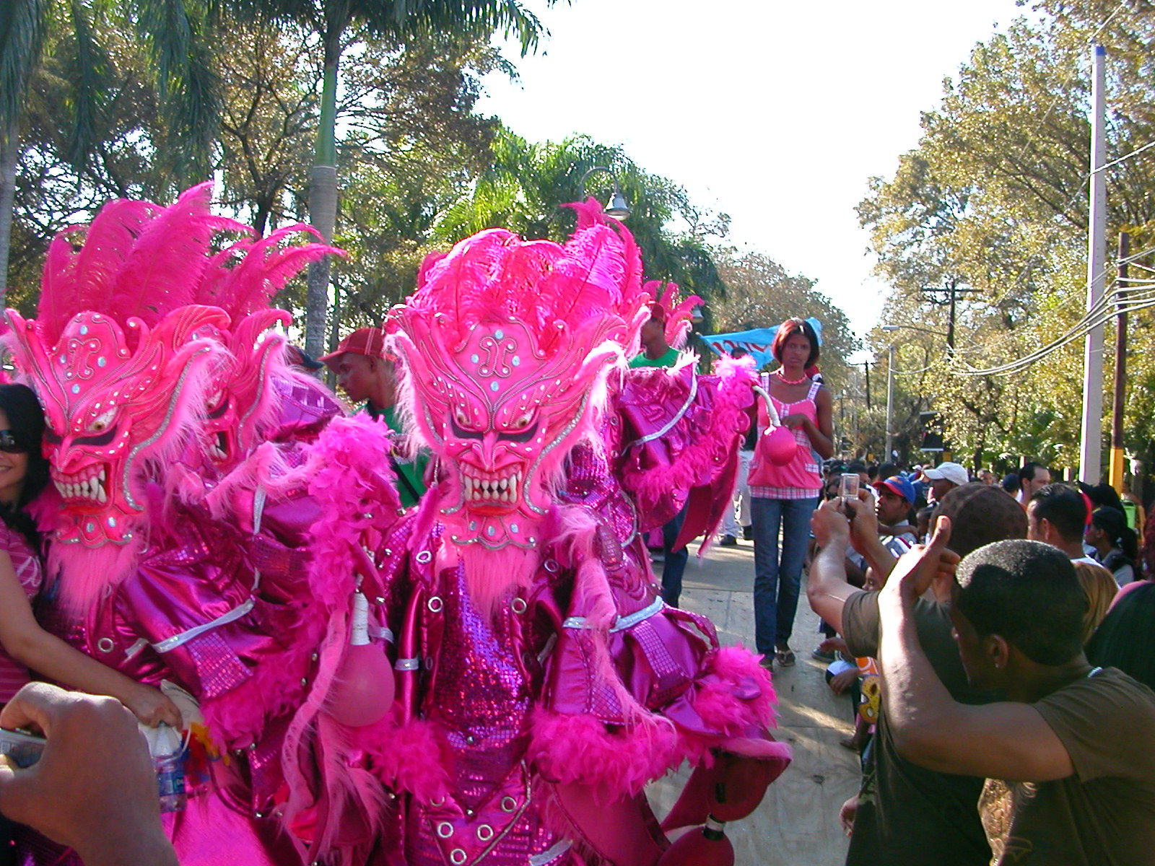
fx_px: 1235
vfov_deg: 38.7
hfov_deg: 50.1
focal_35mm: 37
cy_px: 433
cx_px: 578
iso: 100
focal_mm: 5.6
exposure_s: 1/317
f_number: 2.7
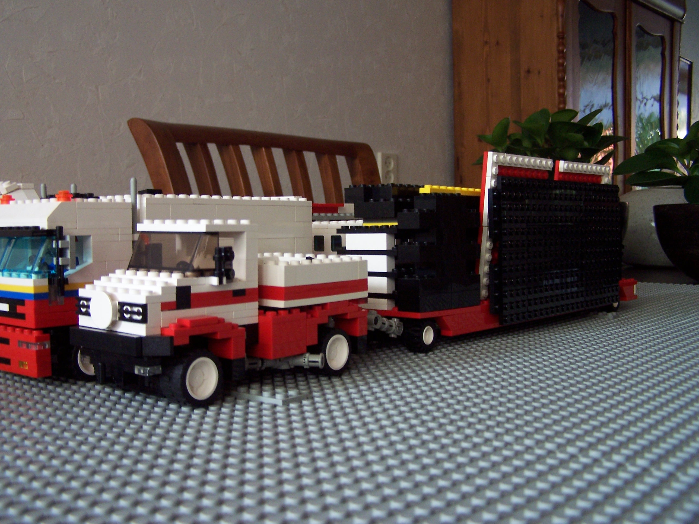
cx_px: 350
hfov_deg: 49.0
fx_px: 767
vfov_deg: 37.7
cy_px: 262
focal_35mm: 38
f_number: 2.8
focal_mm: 6.3
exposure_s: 1/20
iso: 140
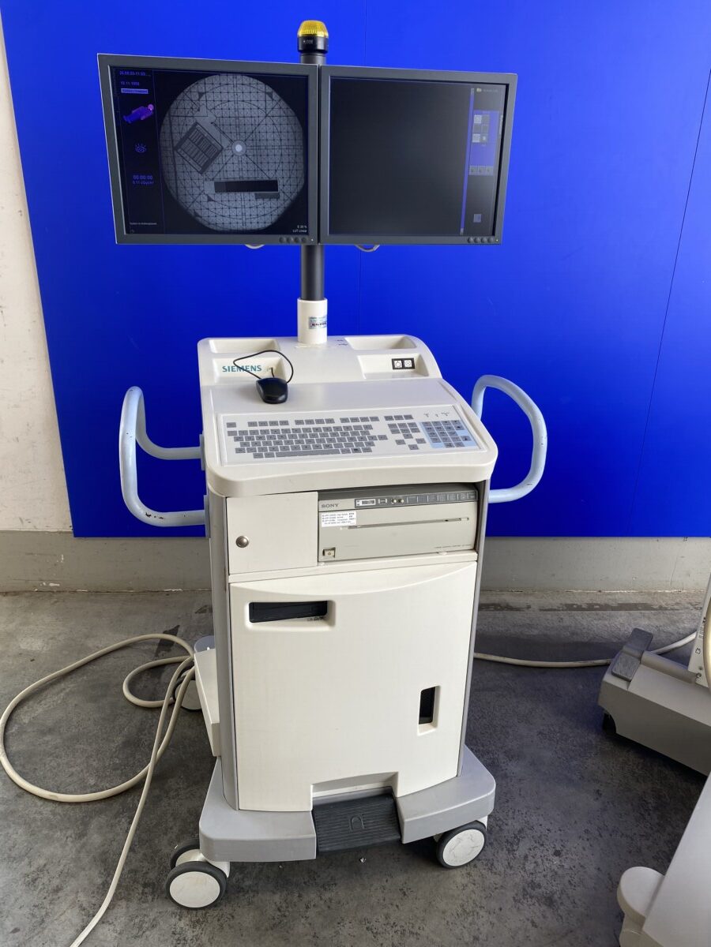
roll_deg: -1.5
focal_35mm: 26
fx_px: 712
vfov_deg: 67.3
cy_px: 474
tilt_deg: -21.1
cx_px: 356
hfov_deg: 53.1
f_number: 1.8
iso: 32
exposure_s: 1/126
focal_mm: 4.25
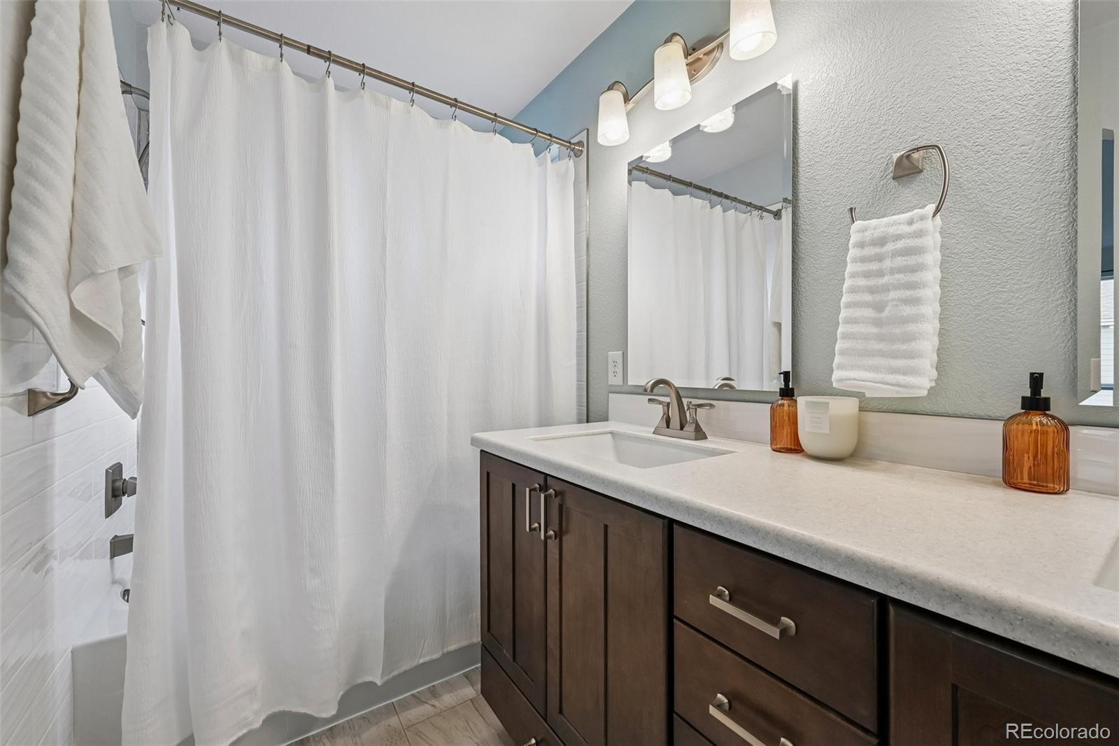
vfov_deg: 81.2
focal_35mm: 14
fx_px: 435
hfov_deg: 104.3
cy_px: 373
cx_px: 560
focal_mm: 14
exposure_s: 1/30
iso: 400
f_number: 10
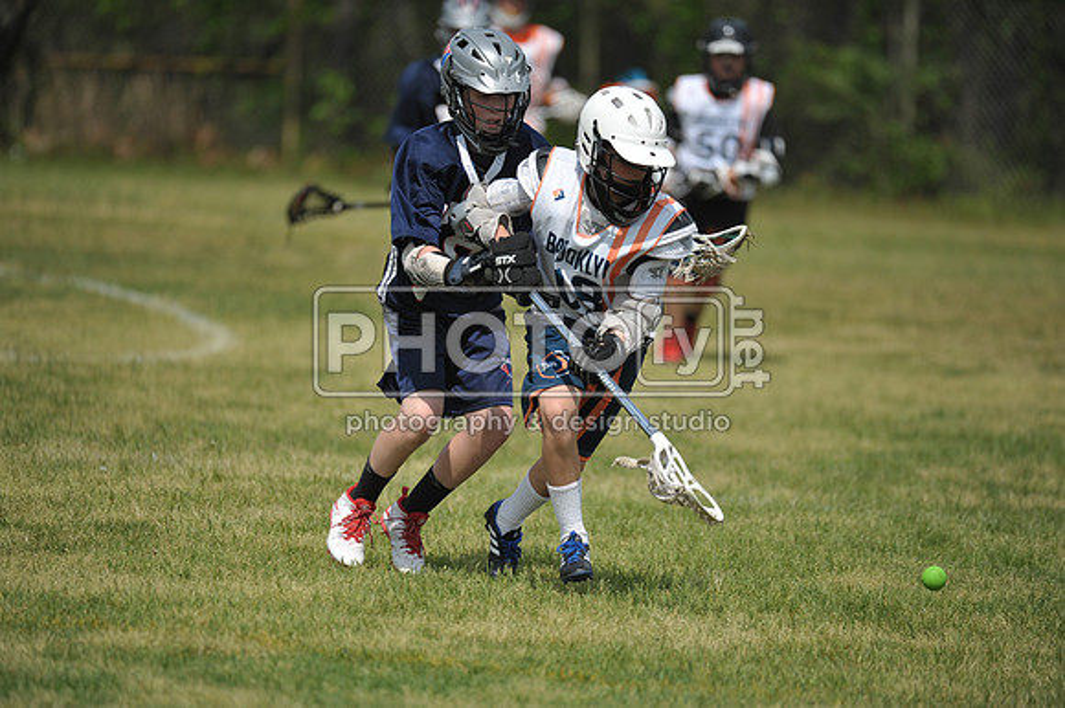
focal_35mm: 350
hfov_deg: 5.9
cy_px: 354
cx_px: 532
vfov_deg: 3.9
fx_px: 10348
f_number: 4
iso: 640
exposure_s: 1/5000
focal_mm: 350
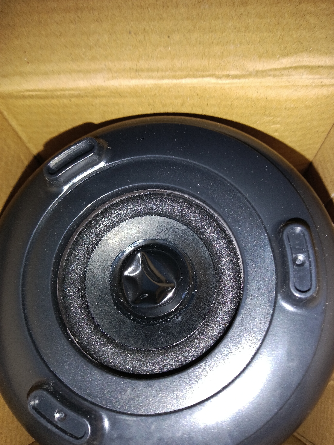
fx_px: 347
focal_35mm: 27
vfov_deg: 65.3
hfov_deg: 51.4
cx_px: 167
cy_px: 222
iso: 170
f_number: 1.8
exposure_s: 1/33.3
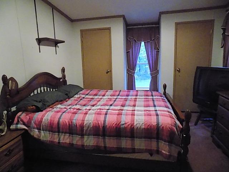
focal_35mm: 23
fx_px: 152
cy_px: 86
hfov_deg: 73.9
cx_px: 114
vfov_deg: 58.9
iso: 1600
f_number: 3.1
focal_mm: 4
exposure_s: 1/20
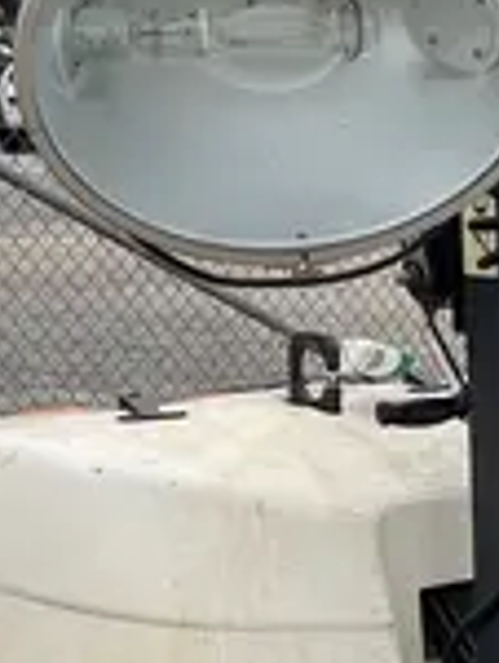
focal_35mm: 127
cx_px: 843
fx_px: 2434
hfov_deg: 11.1
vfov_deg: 15.5
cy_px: 338
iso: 50
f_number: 1.6
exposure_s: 1/1458
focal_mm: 5.1
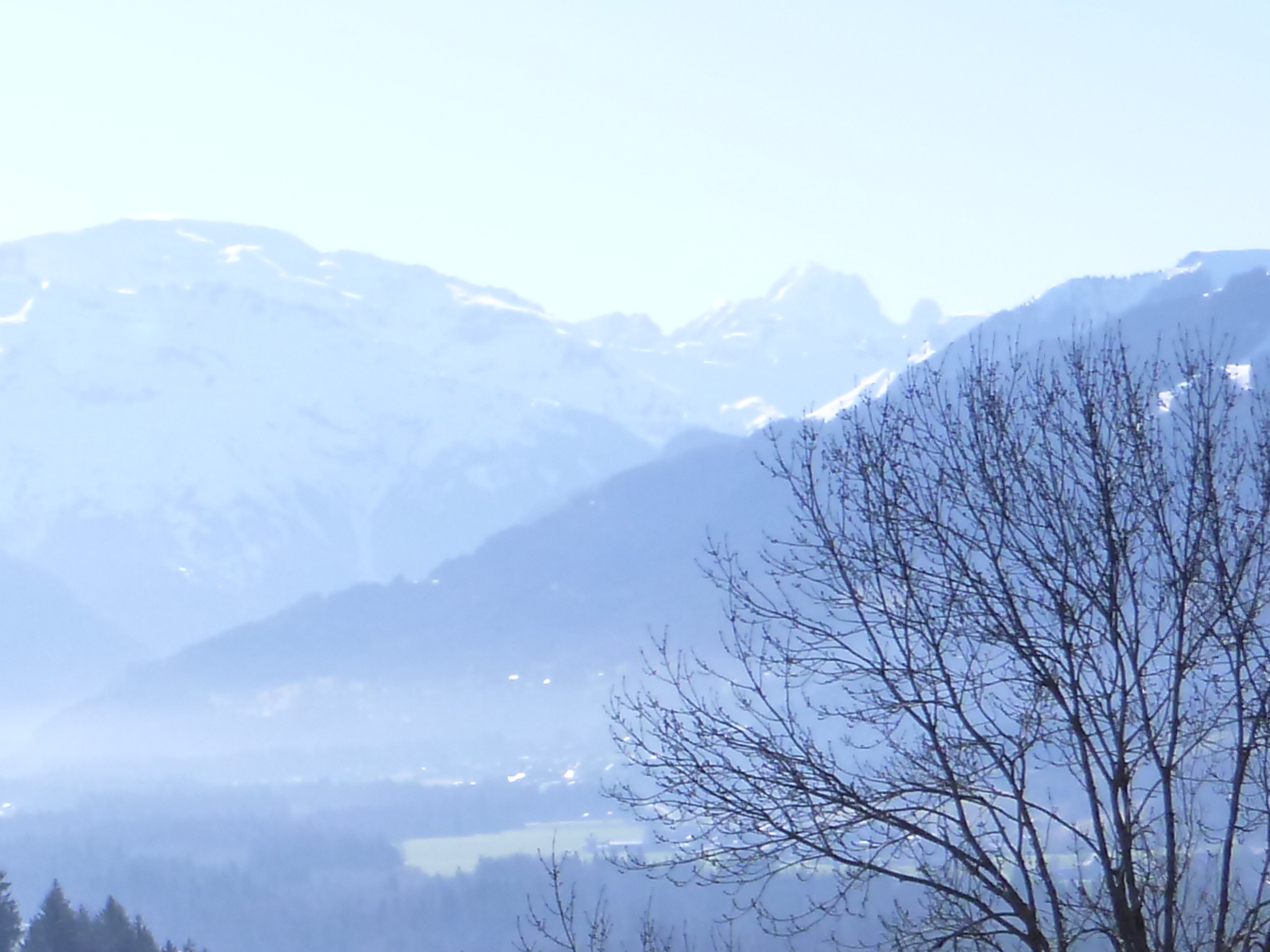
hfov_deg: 16.0
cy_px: 1120
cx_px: 394
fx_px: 4513
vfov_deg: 11.8
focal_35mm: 123
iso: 160
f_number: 3.6
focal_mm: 6.5
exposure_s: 1/640
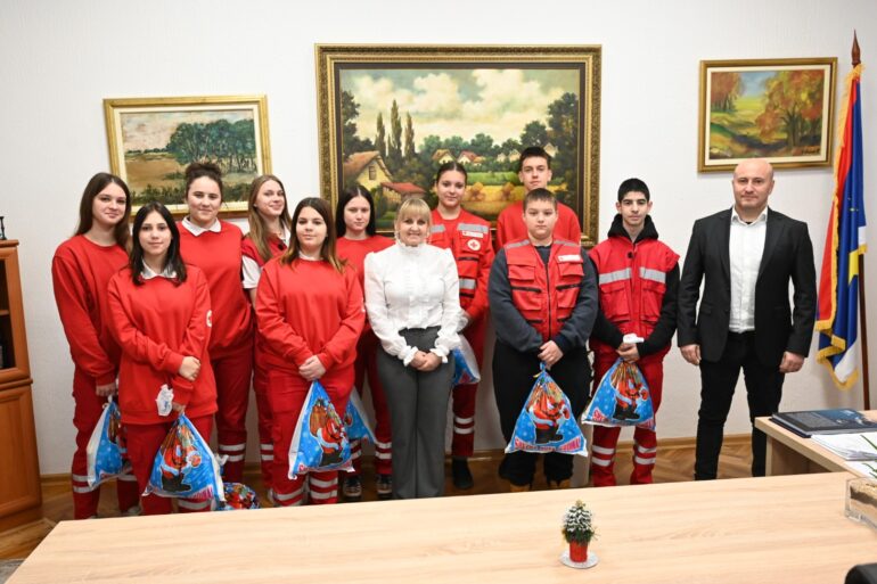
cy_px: 292
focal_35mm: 31
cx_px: 438
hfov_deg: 60.3
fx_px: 755
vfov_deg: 42.3
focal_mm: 31
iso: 5600
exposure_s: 1/320
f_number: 4
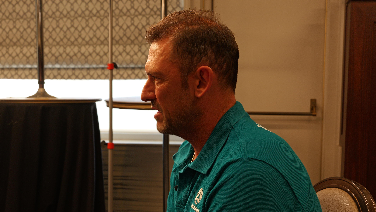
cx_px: 149
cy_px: 146
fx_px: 538
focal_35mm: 54
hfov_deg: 38.3
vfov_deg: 22.1
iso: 800
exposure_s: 1/50
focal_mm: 40
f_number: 6.3
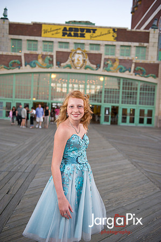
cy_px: 121
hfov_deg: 35.0
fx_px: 255
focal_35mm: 38
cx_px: 80
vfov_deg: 50.7
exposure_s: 1/250
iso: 800
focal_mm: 38
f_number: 3.2
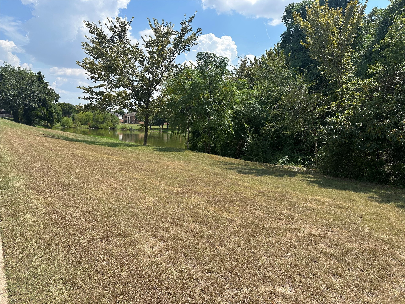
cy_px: 152
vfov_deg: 56.8
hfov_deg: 71.6
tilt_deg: -3.6
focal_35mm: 24
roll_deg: -2.6
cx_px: 202
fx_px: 281
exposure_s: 1/4016
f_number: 1.78
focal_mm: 6.86
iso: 80
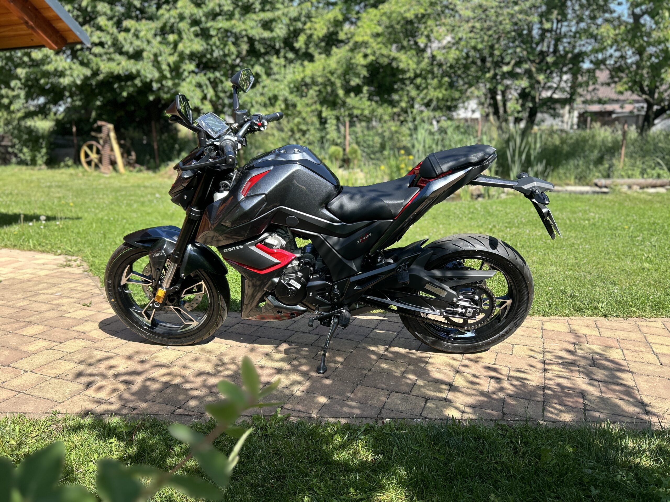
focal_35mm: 26
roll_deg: -0.1
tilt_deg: -12.2
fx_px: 503
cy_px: 251
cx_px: 335
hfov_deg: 67.3
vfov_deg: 53.1
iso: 50
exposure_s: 1/991
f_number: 1.5
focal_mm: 5.7
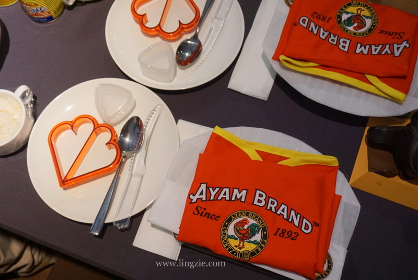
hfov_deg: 49.5
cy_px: 140
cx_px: 209
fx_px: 453
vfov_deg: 34.3
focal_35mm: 39
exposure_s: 1/160
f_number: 4.5
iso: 2000
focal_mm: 26
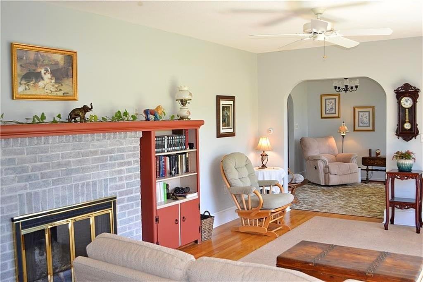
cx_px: 212
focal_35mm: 36
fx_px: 423
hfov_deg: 53.1
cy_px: 141
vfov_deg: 36.8
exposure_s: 1/25
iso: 100
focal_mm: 24
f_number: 4
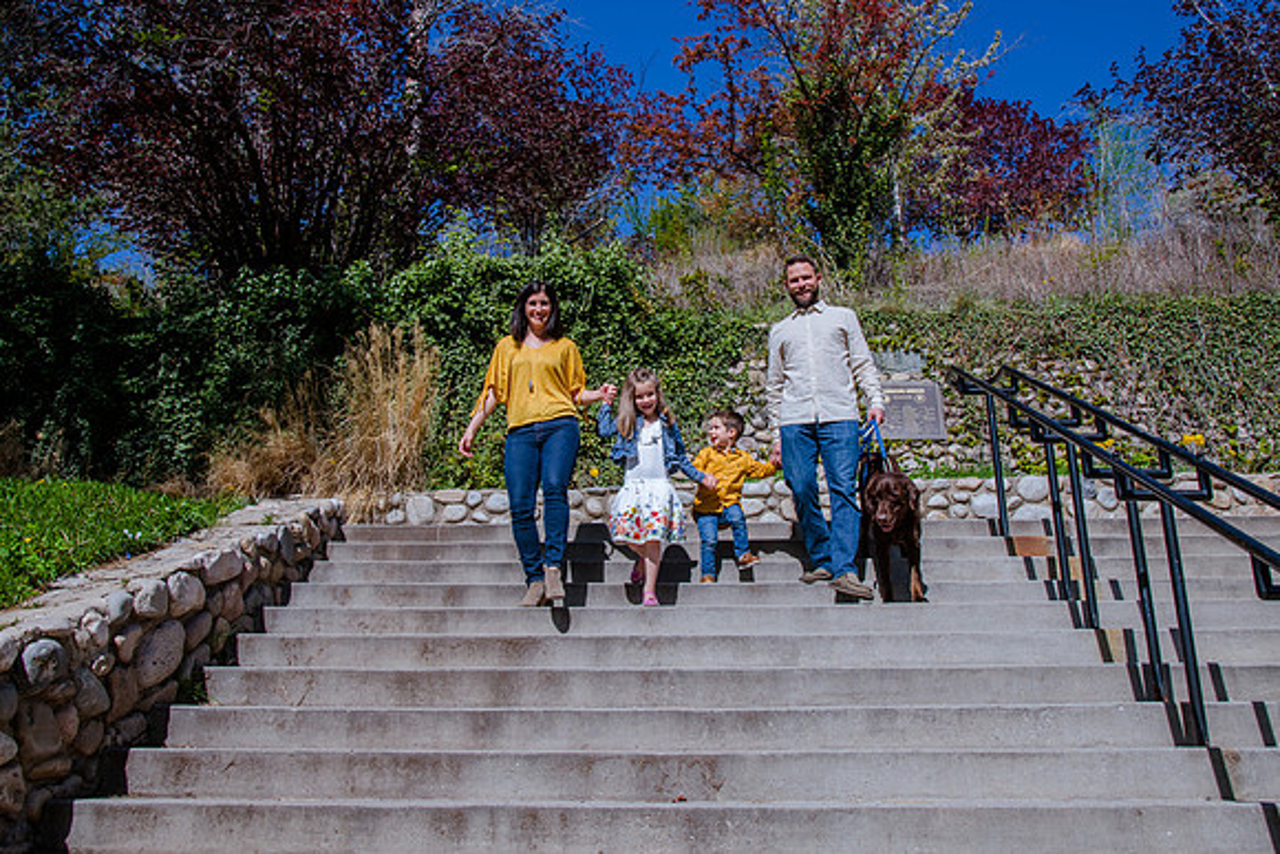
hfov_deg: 59.0
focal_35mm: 32
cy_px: 374
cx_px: 640
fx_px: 1132
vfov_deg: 41.3
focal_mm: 28
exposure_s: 1/320
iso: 200
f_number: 13
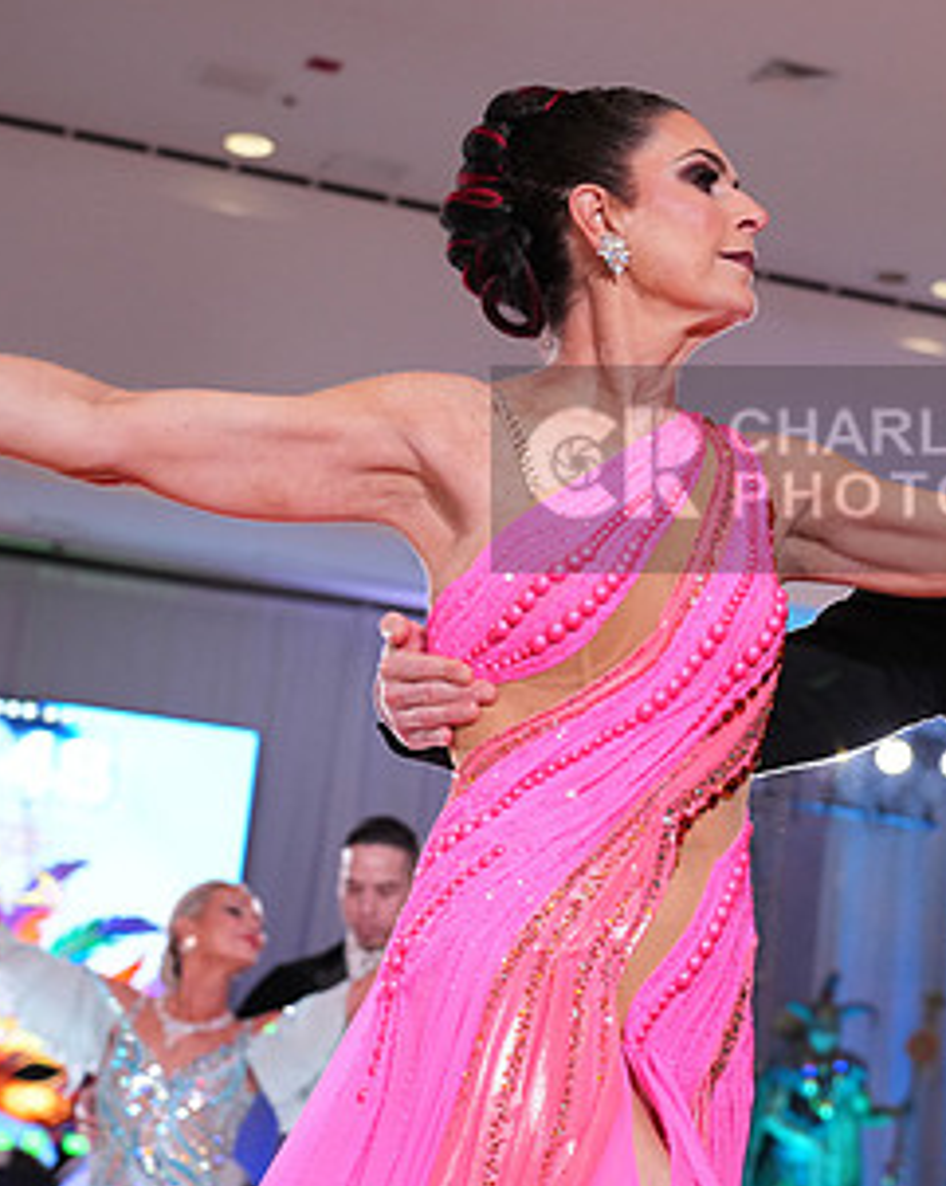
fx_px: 3225
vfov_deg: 20.8
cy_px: 469
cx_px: 919
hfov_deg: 16.4
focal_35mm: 92
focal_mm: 51
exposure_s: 1/500
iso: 2500
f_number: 4
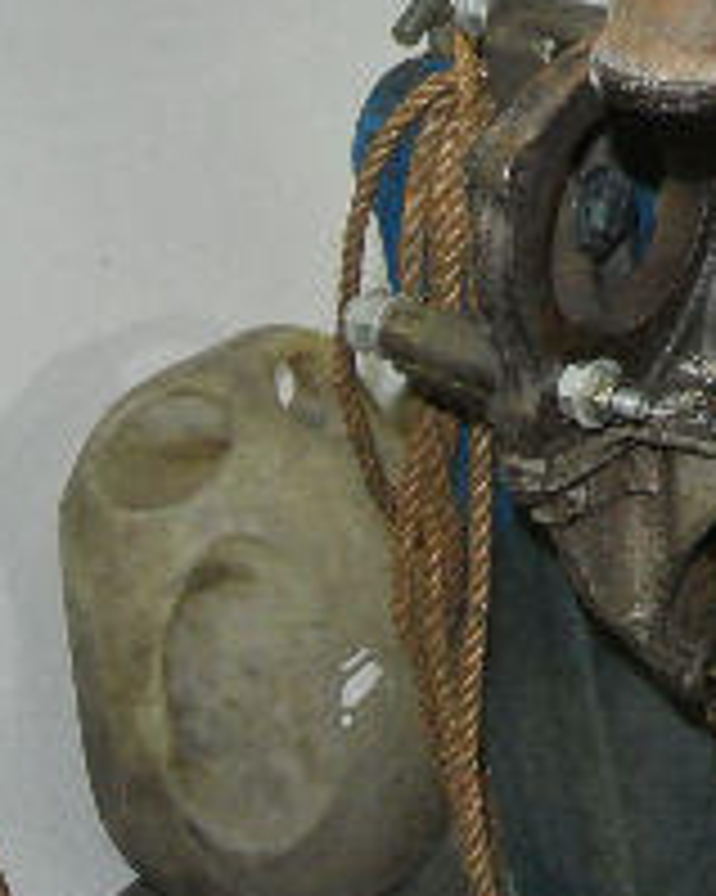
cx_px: 1355
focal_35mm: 117
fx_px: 3102
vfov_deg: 16.0
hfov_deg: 12.0
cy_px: -99
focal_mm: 11.8
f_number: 3.8
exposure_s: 1/60
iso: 800
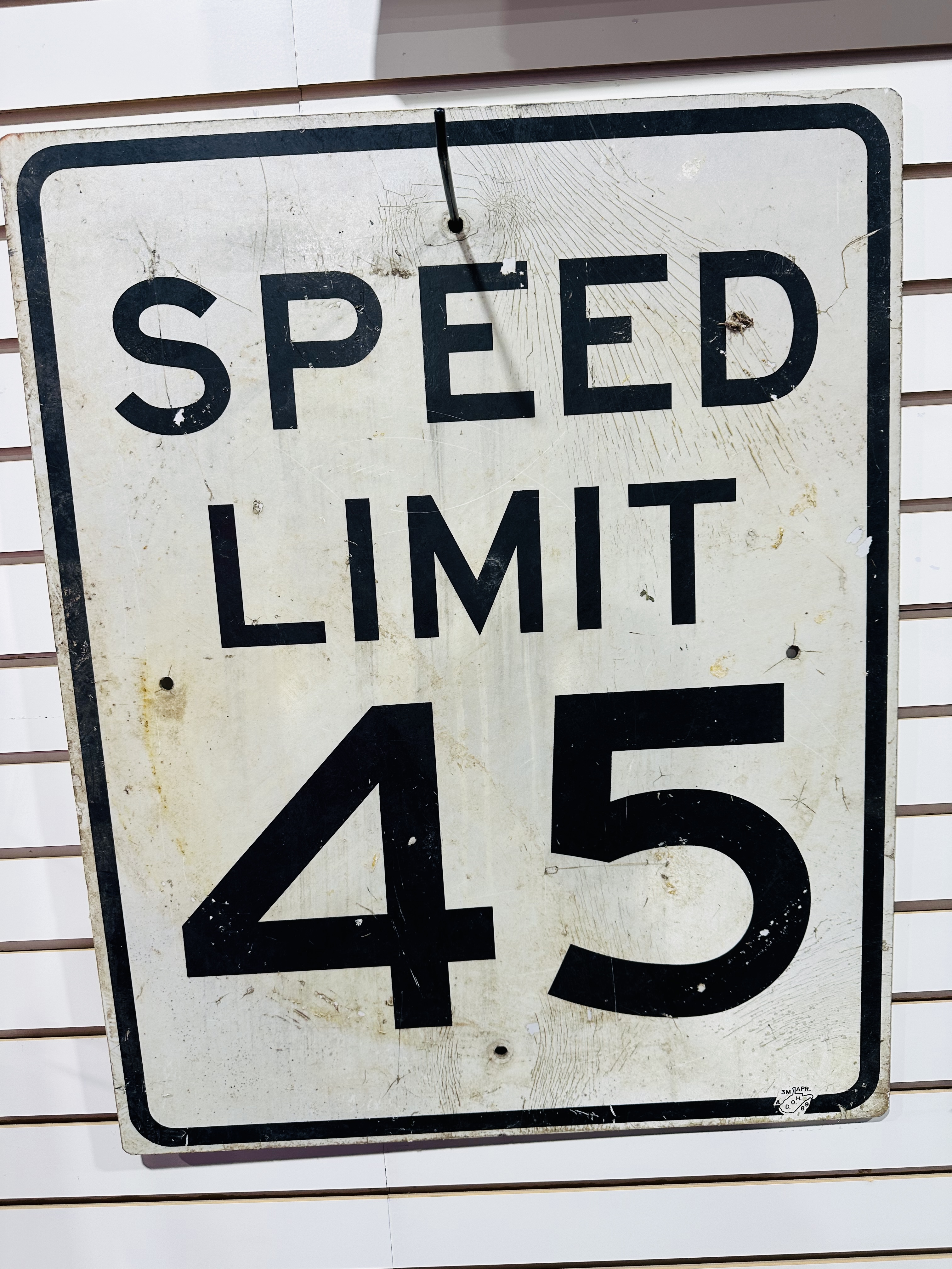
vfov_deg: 71.6
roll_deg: +1.8
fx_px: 880
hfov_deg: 56.8
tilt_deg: -6.8
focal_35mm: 24
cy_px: 634
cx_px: 476
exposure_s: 1/120
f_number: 1.78
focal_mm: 6.86
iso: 80
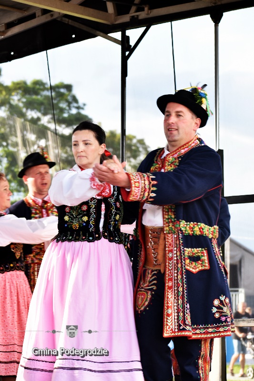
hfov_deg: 10.7
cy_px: 190
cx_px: 127
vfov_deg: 16.1
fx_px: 1350
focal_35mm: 128
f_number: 6.3
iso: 100
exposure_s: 1/50
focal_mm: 85
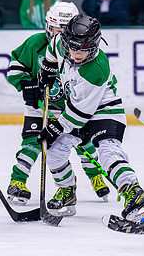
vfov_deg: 5.4
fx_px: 2695
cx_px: 14
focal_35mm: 397
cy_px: 58
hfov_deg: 3.1
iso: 2500
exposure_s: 1/1250
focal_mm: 110
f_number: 2.8
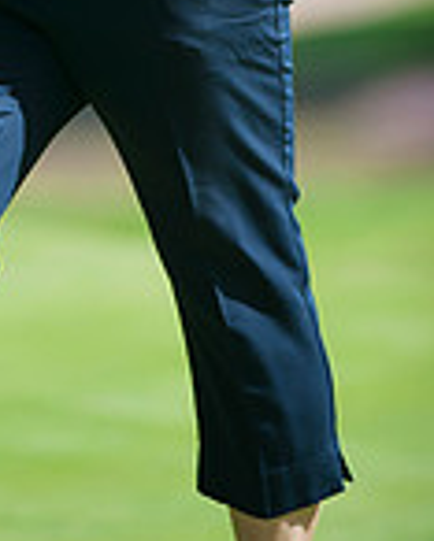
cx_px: -106
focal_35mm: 868
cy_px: -263
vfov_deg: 2.2
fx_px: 13922
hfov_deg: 1.8
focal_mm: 300
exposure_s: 1/1600
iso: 200
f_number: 4
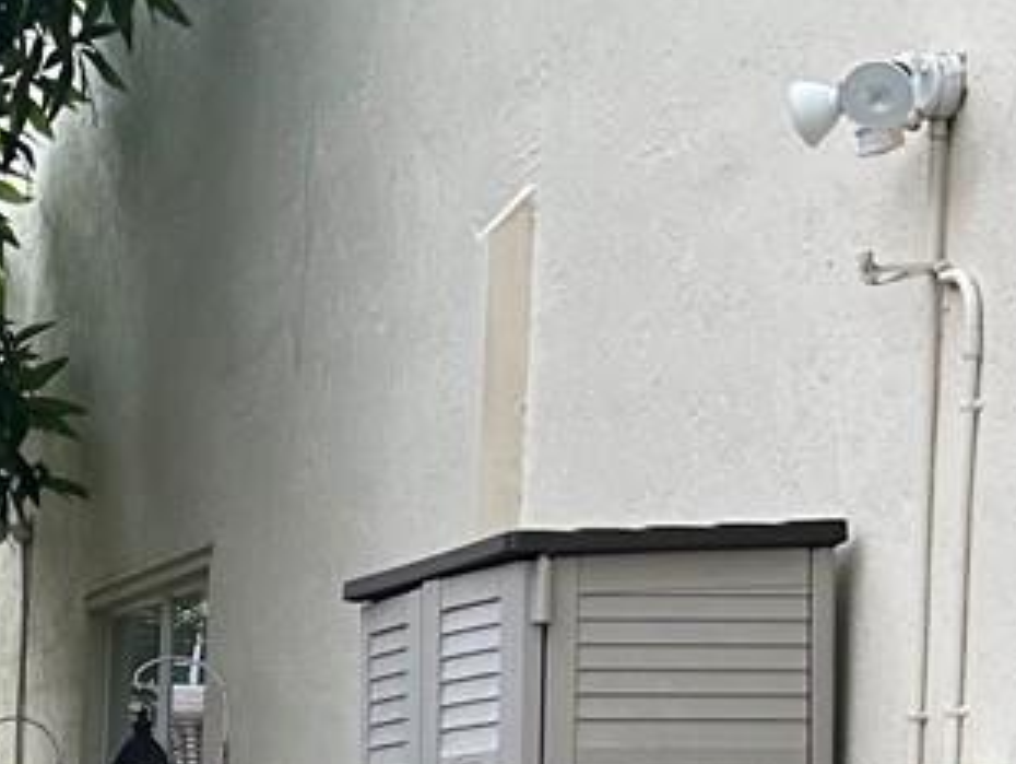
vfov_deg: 10.6
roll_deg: -1.1
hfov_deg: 13.2
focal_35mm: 134
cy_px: 1203
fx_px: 3936
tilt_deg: -3.5
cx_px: -823
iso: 50
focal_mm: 5.7
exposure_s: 1/791
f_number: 1.5
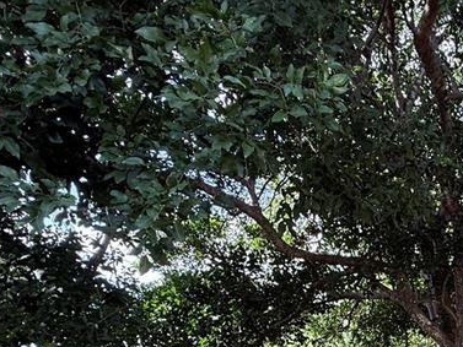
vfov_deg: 33.4
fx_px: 508
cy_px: 372
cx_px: 461
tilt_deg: +6.5
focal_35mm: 38
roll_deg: +1.6
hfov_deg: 42.4
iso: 64
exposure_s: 1/114
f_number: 2.2
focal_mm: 2.22
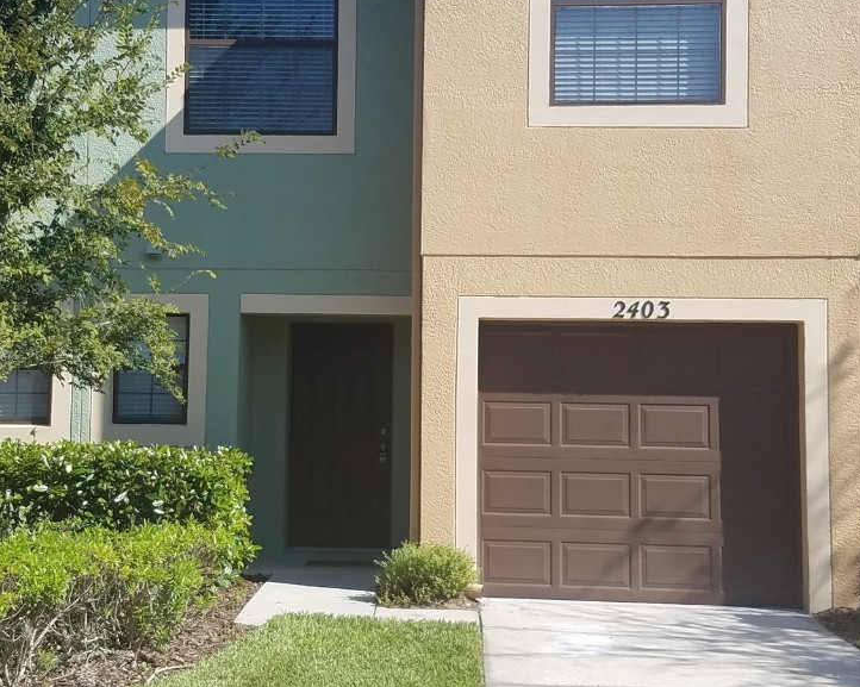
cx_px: 361
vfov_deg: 41.0
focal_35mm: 36
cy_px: 280
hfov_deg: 50.1
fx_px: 916
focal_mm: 4.2
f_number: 1.7
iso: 50
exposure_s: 1/1912
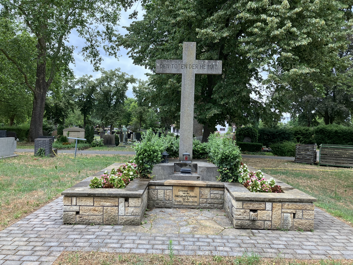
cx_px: 176
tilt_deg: +0.3
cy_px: 132
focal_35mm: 28
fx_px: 286
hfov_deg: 63.4
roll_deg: -1.7
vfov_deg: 49.7
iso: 32
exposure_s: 1/165
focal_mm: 3.99
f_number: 1.8
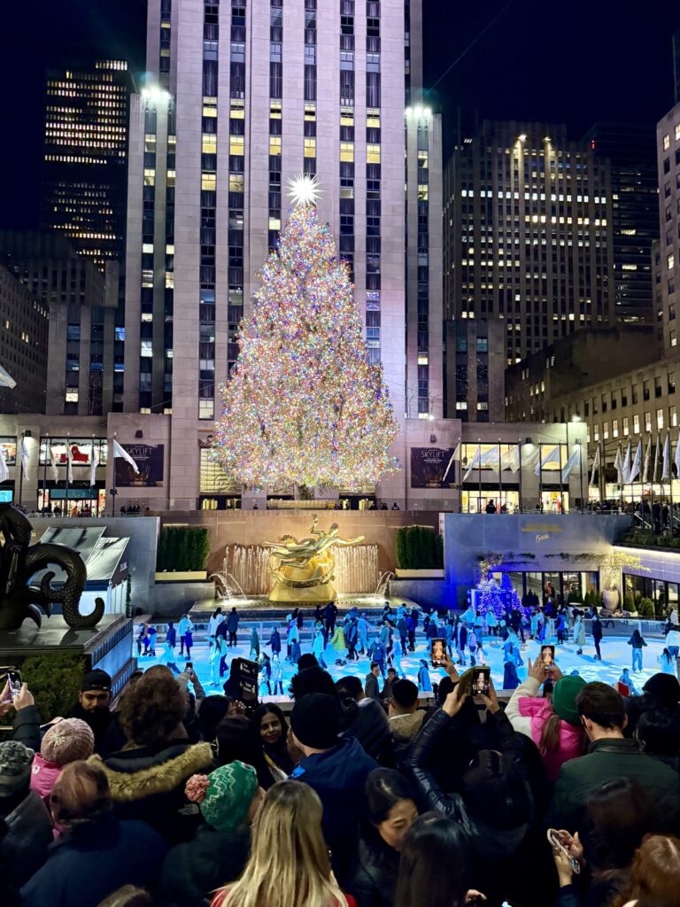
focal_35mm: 24
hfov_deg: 56.8
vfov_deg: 71.6
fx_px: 629
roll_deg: +0.3
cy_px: 454
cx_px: 340
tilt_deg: +5.3
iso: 1000
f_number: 1.78
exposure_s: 1/40
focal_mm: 6.76
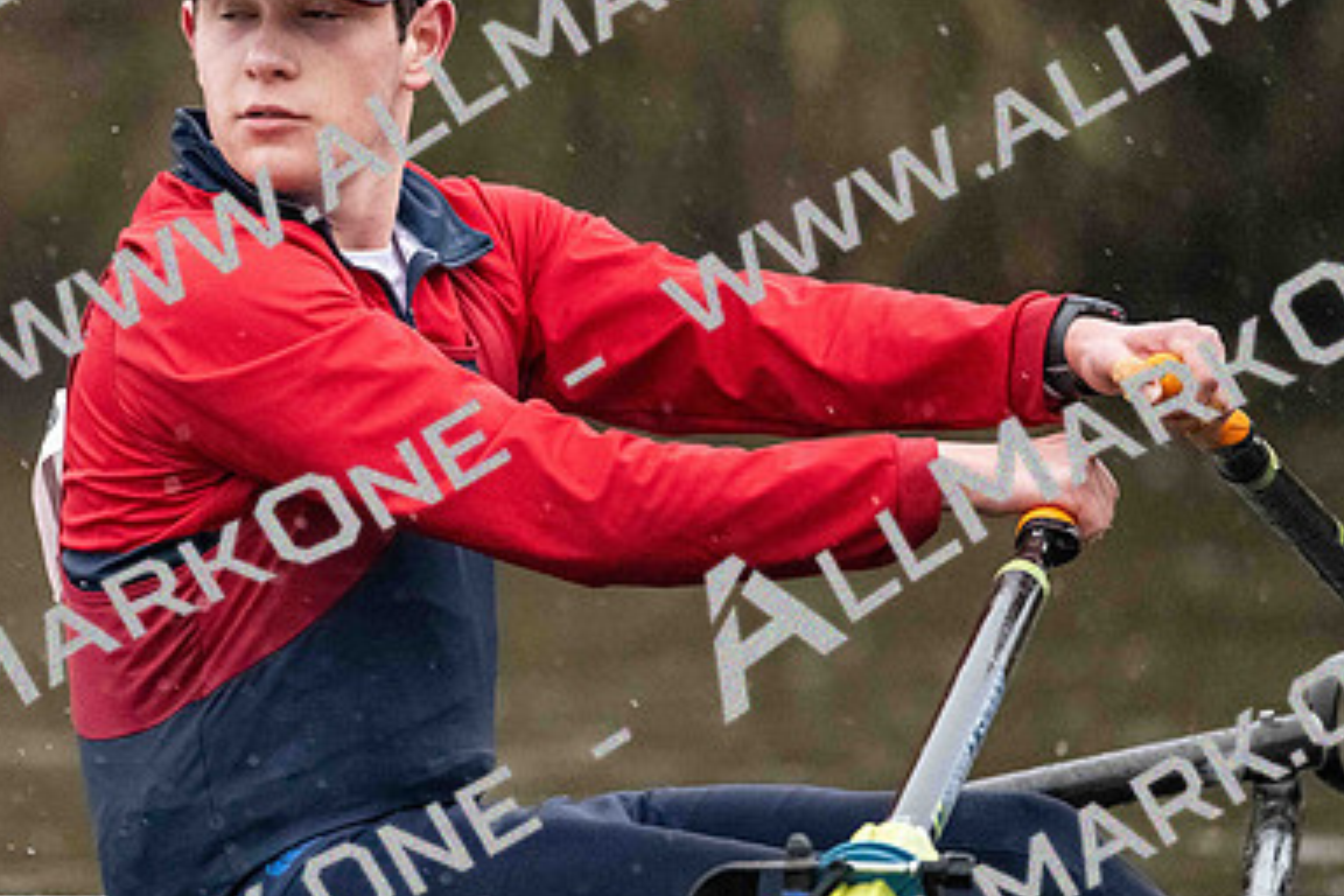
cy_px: 390
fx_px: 22548
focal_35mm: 604
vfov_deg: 2.3
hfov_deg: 3.4
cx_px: 406
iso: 12800
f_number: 4.5
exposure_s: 1/1600
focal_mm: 400
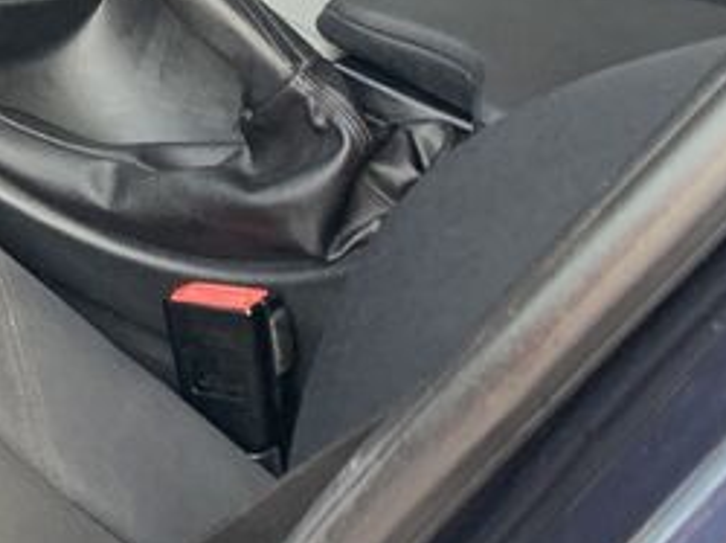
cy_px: -157
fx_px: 2619
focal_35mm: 125
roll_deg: -2.1
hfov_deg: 13.0
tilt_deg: -26.0
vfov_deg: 11.5
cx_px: -862
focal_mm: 4.25
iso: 100
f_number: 1.8
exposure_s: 1/73
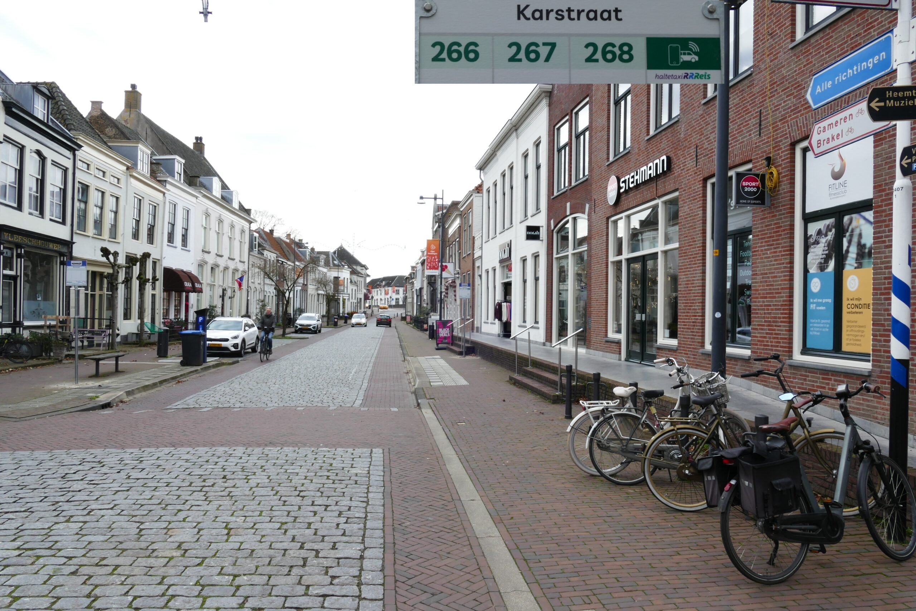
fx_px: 636
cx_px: 458
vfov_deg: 51.3
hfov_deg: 71.5
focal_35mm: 25
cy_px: 306
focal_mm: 9.12
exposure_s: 1/60
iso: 200
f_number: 8
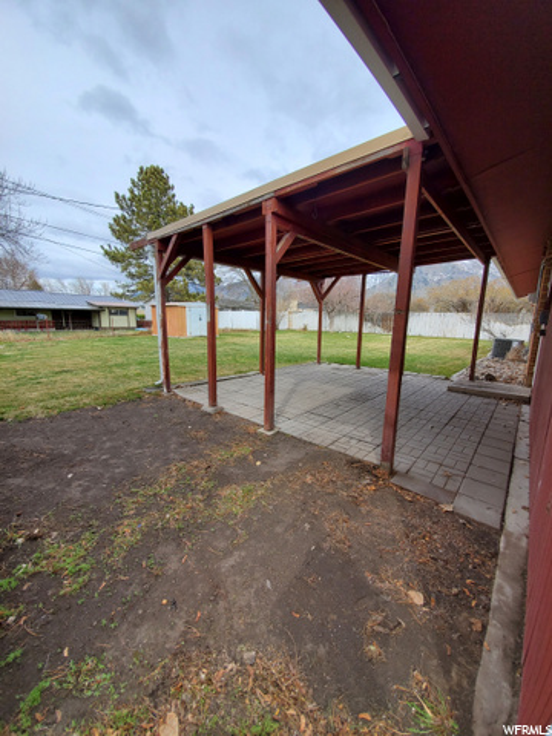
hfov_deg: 89.9
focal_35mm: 13
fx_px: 276
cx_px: 276
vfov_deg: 106.2
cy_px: 368
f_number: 2.2
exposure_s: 1/682
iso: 50
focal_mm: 1.8
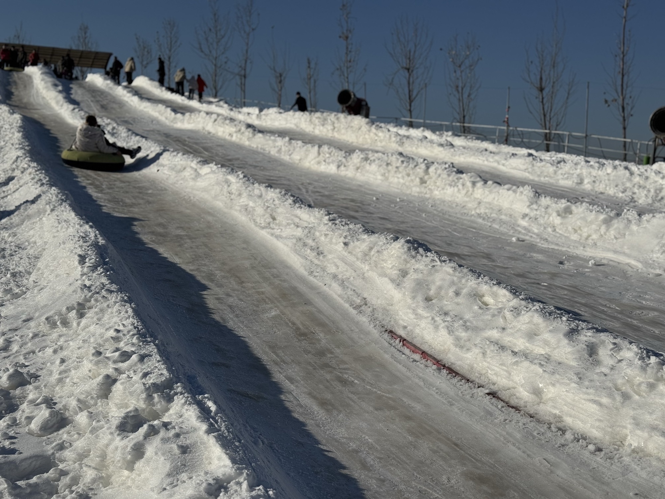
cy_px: 250
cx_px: 332
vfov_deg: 30.3
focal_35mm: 48
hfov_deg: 39.7
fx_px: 922
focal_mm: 6.76
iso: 50
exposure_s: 1/15385
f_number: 1.78
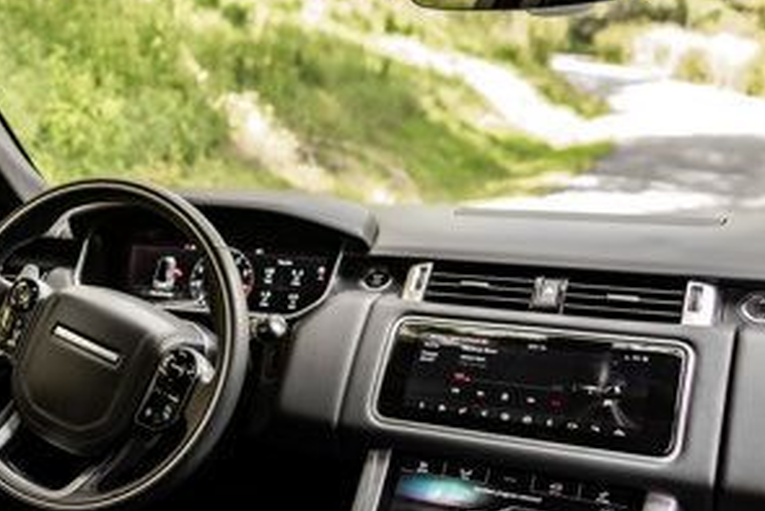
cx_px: 70
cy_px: 307
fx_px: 1105
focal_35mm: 52
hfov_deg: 35.8
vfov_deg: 26.0
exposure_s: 1/200
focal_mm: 24
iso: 500
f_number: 2.8
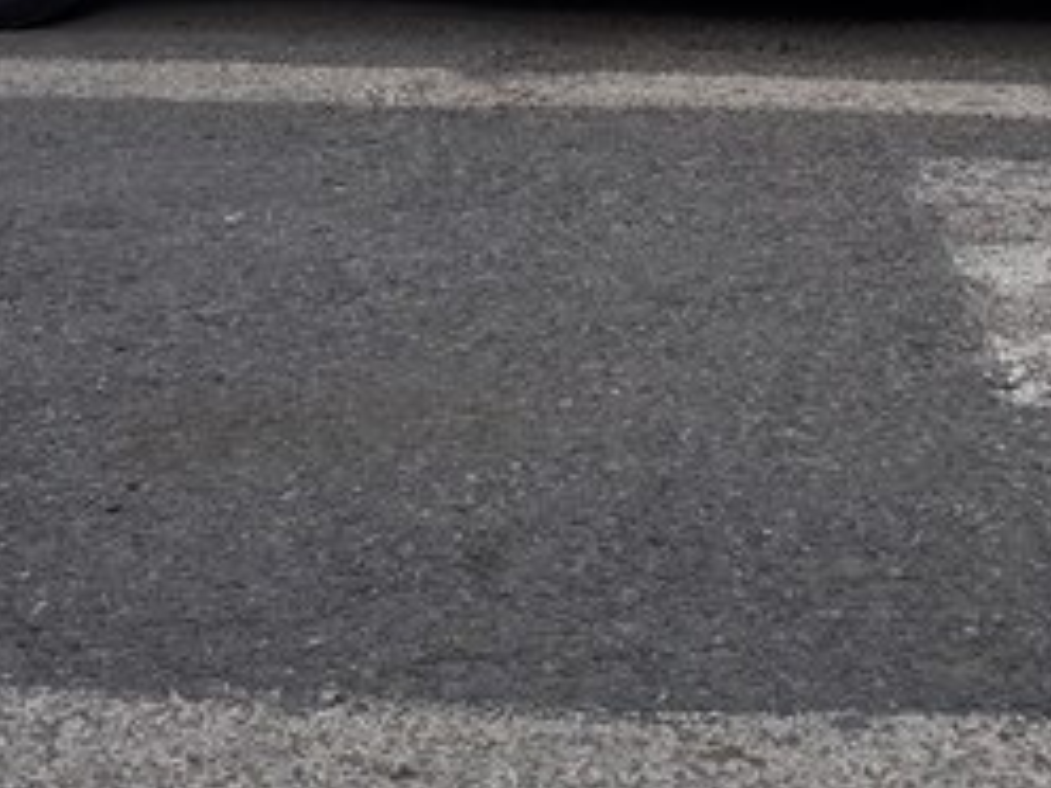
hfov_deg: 26.9
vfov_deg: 19.0
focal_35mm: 72
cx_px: 703
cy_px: -222
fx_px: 2186
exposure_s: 1/495
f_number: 1.9
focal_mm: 3.6
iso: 40
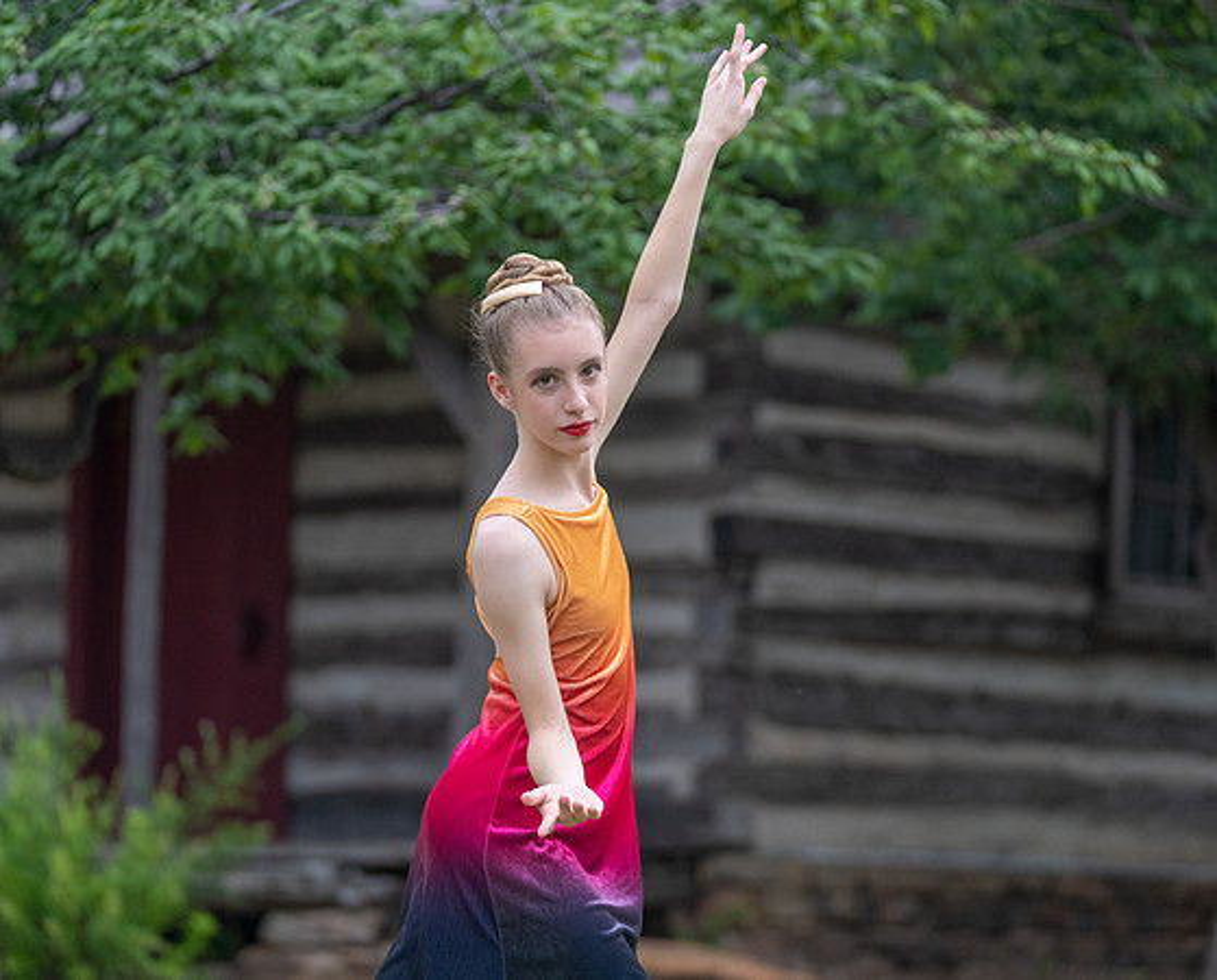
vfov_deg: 10.3
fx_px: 5440
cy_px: 485
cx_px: 589
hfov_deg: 12.8
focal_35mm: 151
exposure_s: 1/320
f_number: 2.8
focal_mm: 121
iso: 1250
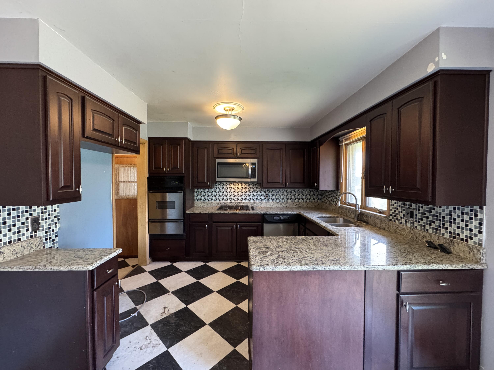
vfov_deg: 85.7
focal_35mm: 14
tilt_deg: -3.1
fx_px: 200
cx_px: 247
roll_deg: -1.7
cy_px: 185
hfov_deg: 102.1
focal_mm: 2.22
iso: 640
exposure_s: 1/60
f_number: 2.2
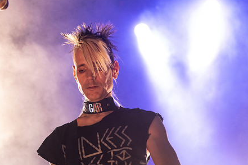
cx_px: 93
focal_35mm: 92
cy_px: 105
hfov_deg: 22.1
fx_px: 634
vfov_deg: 14.8
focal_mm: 70
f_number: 3.2
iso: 3200
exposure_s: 1/320
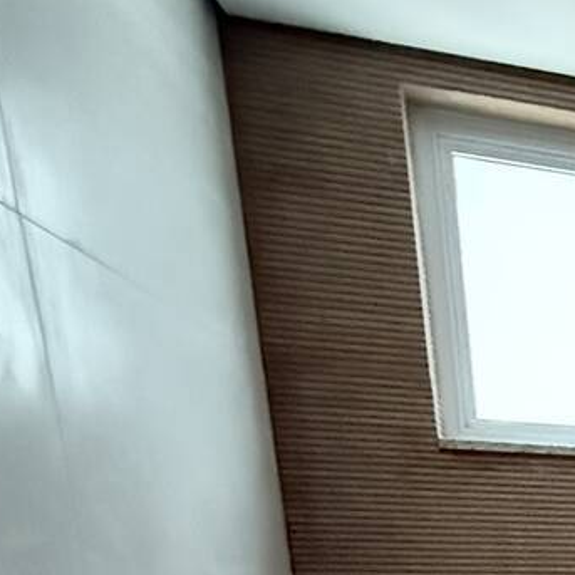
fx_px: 977
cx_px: 994
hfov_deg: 22.3
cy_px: 783
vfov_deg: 26.7
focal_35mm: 52
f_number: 2.2
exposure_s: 1/60
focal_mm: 2.22
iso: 1250
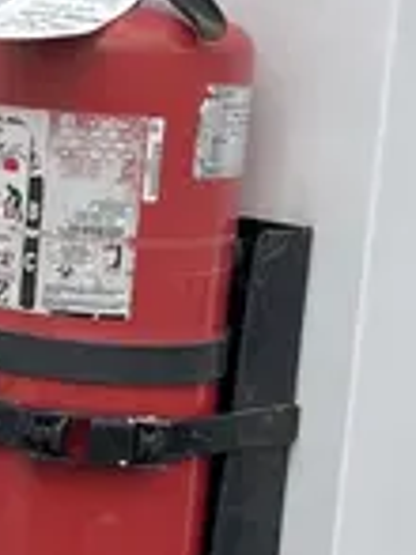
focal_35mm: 130
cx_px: -231
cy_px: 364
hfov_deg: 10.9
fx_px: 2086
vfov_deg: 15.2
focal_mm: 5.1
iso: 50
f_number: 1.6
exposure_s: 1/3049
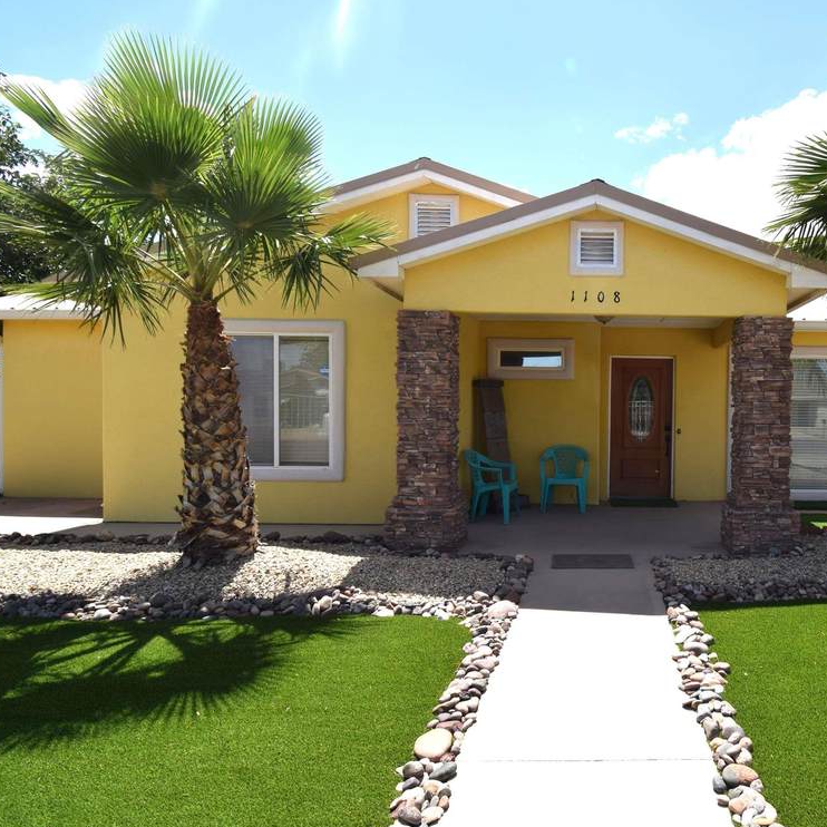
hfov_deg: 65.7
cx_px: 611
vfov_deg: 69.6
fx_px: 595
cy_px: 419
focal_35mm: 22
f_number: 10
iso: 100
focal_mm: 10
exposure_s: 1/200
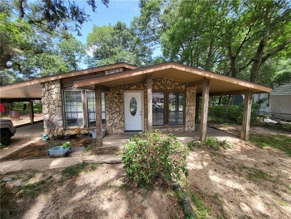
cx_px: 146
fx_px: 109
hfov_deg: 106.2
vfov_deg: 89.9
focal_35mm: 13
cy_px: 110
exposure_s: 1/204
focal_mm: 1.74
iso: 32
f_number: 2.2
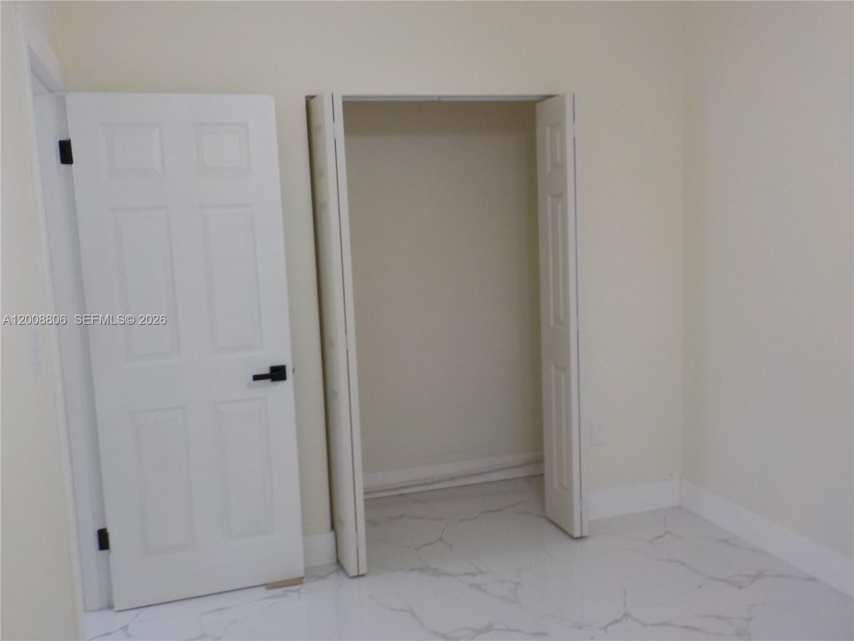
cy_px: 320
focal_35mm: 30
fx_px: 740
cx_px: 427
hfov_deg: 60.0
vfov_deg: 46.8
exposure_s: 1/30
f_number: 3.3
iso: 125
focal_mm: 4.1
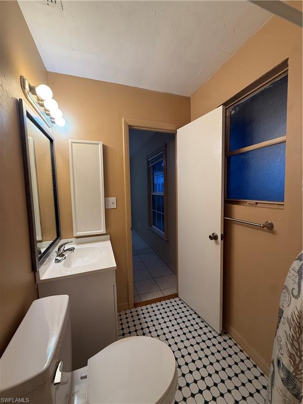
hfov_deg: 85.7
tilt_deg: -4.2
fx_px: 163
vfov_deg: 102.1
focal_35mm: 14
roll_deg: +1.2
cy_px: 202
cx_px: 152
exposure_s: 1/60
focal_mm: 2.22
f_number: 2.2
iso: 250
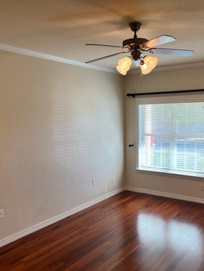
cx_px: 114
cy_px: 136
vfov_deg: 52.6
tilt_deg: -6.5
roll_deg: +0.9
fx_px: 275
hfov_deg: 40.7
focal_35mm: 35
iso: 64
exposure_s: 1/164
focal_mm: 5.7
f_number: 1.5
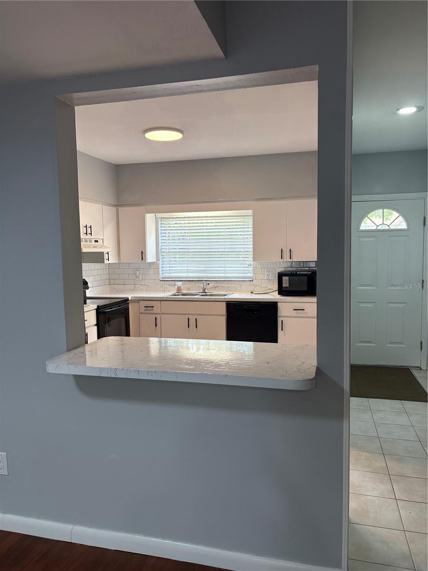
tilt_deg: -4.0
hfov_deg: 53.1
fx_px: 429
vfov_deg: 67.3
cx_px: 214
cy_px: 286
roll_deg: +0.6
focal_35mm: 26
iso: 125
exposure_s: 1/120
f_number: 1.6
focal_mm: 5.96
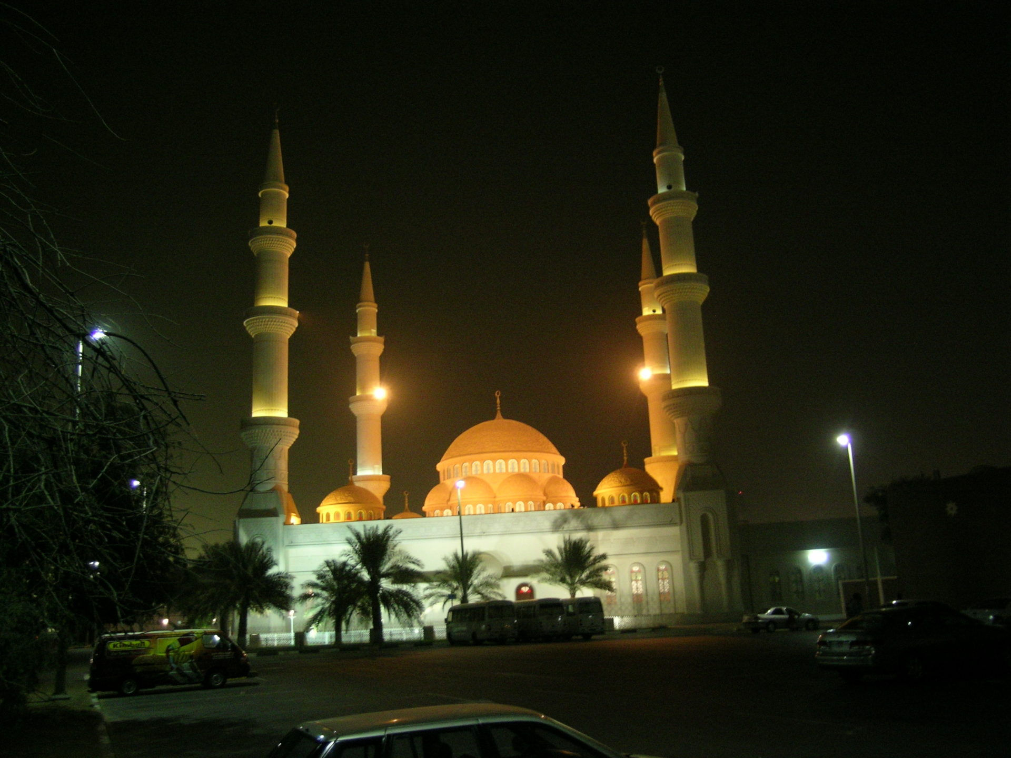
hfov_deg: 58.4
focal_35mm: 31
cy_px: 379
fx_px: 905
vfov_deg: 45.4
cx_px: 506
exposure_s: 1/8.2
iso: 200
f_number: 2.9
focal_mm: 6.5
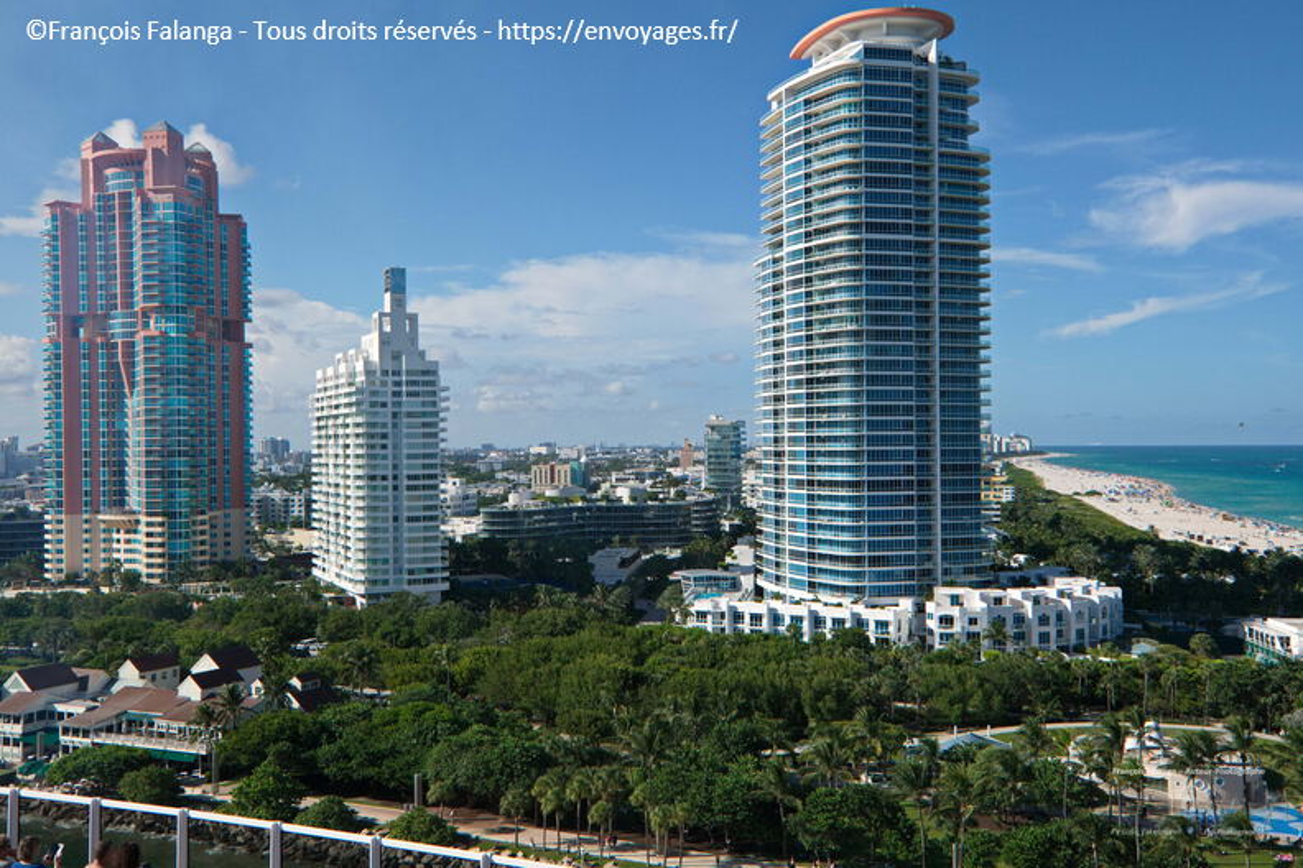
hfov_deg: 51.9
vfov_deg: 35.9
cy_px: 434
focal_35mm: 37
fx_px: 1339
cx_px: 652
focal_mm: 24
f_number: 8
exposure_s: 1/250
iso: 800
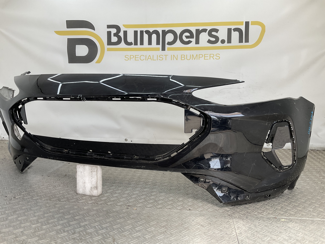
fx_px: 272
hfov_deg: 61.7
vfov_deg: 48.2
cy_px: 122
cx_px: 162
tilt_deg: -9.6
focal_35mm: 29
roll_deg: -1.3
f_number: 1.8
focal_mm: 3
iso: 16
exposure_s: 1/186
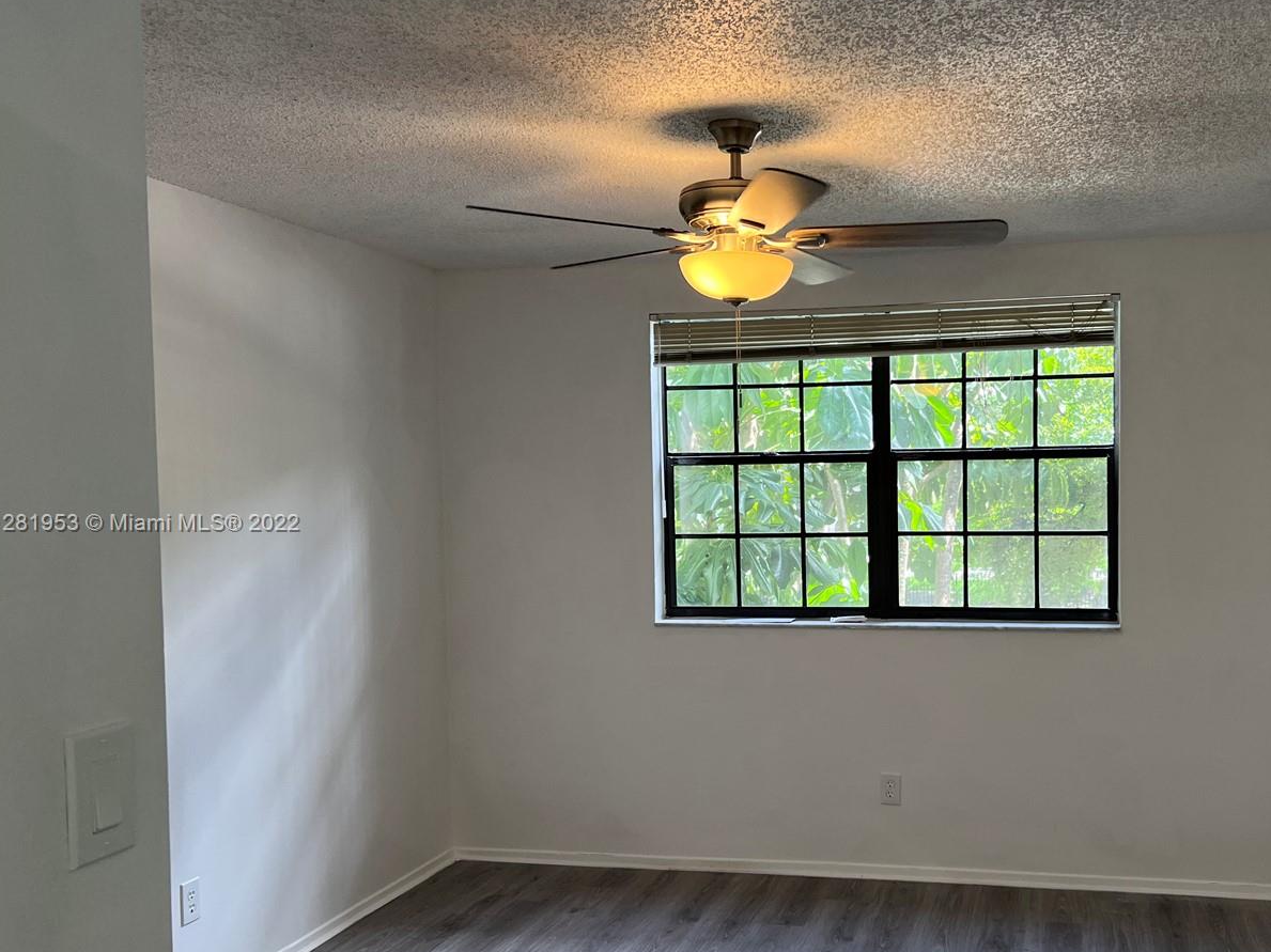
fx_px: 1285
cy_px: 525
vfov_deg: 40.6
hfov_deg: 52.0
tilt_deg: -2.6
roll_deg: +1.4
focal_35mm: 35
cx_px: 812
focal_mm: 5.7
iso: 80
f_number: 1.5
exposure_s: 1/120
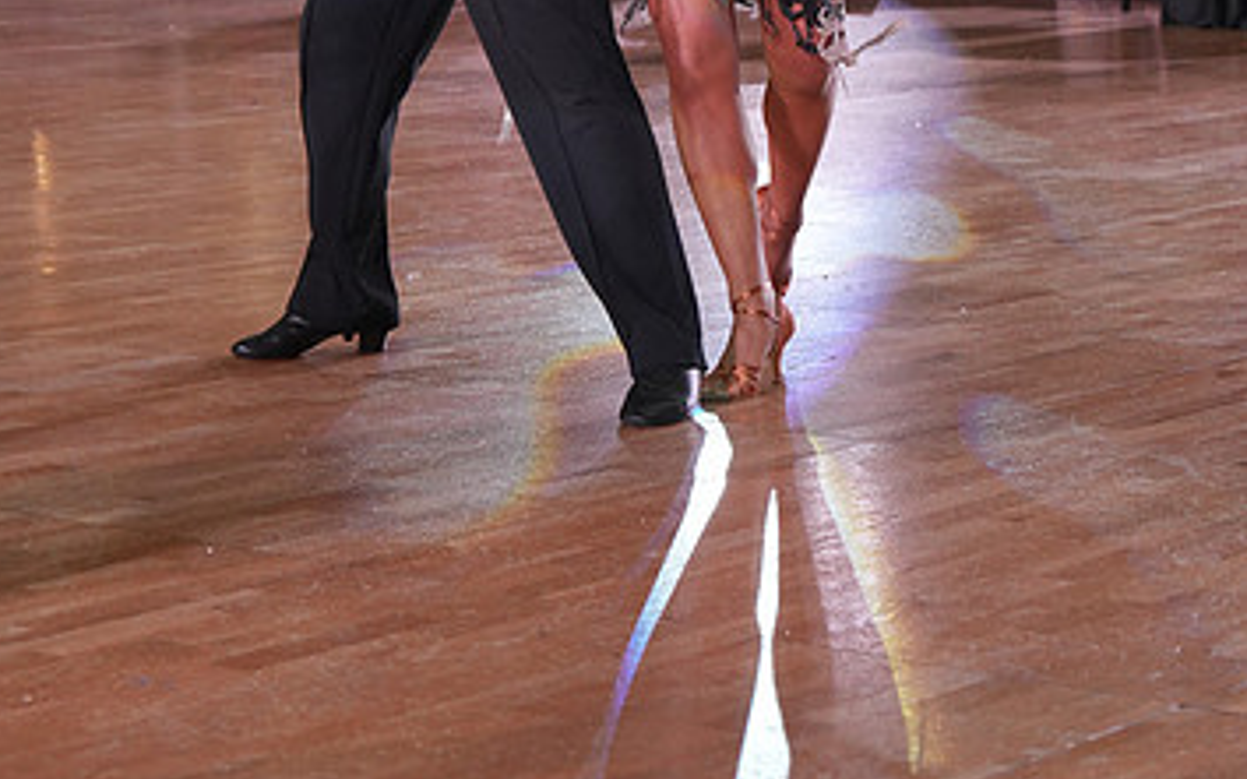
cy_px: -141
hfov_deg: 17.8
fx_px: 3975
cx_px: 569
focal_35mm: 117
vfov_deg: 11.0
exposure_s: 1/400
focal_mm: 70
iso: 2000
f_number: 5.6
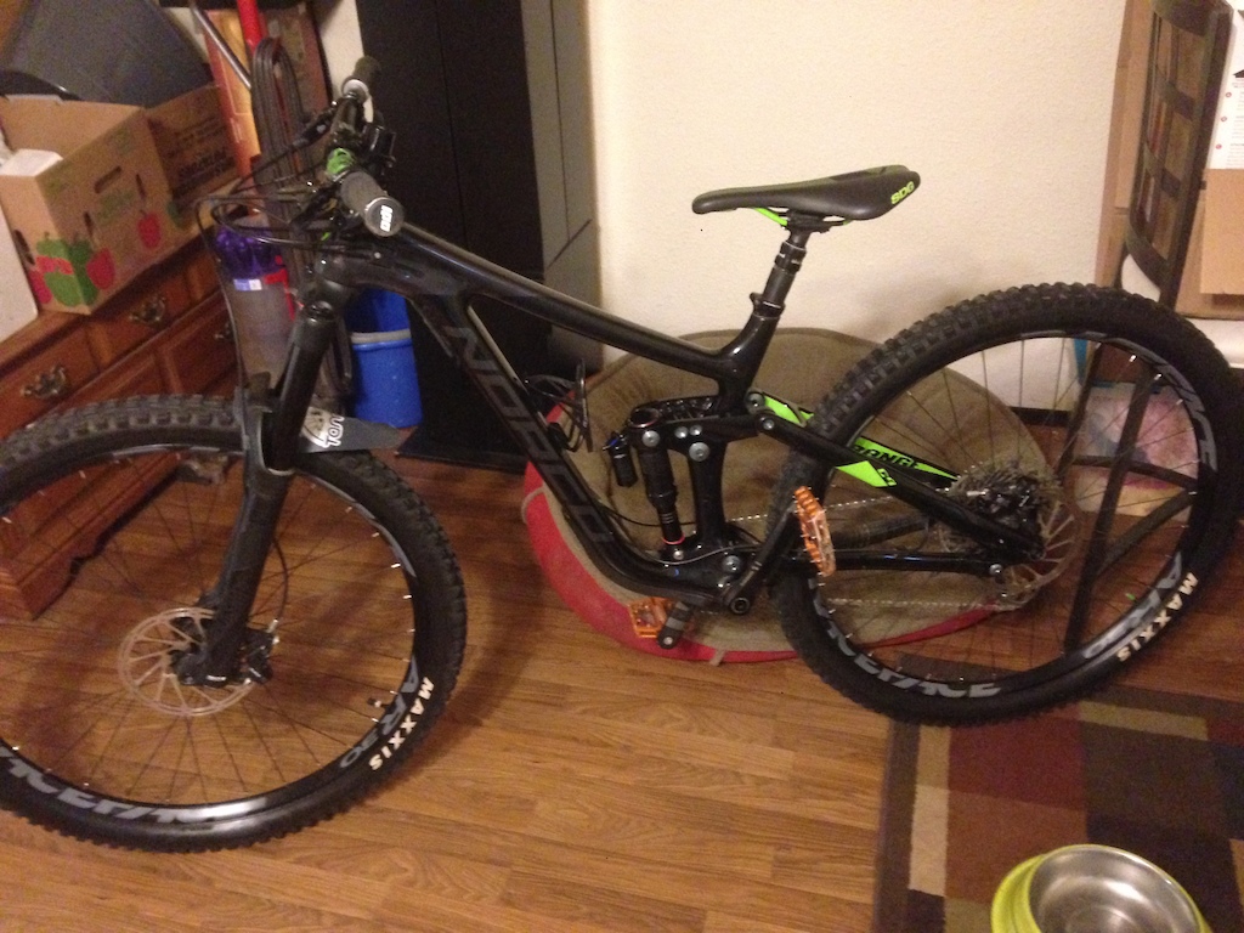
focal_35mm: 33
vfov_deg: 42.9
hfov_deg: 55.4
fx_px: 1186
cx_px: 622
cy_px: 466
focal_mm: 4.12
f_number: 2.4
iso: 800
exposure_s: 1/15
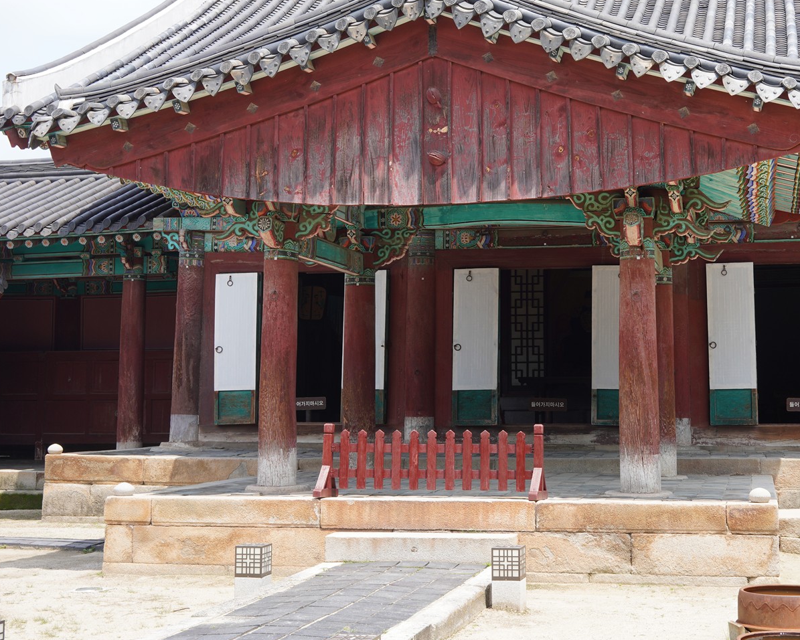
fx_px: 1302
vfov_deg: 27.4
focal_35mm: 55
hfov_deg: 33.8
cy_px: 214
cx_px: 542
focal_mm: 35
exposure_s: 1/100
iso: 125
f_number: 9
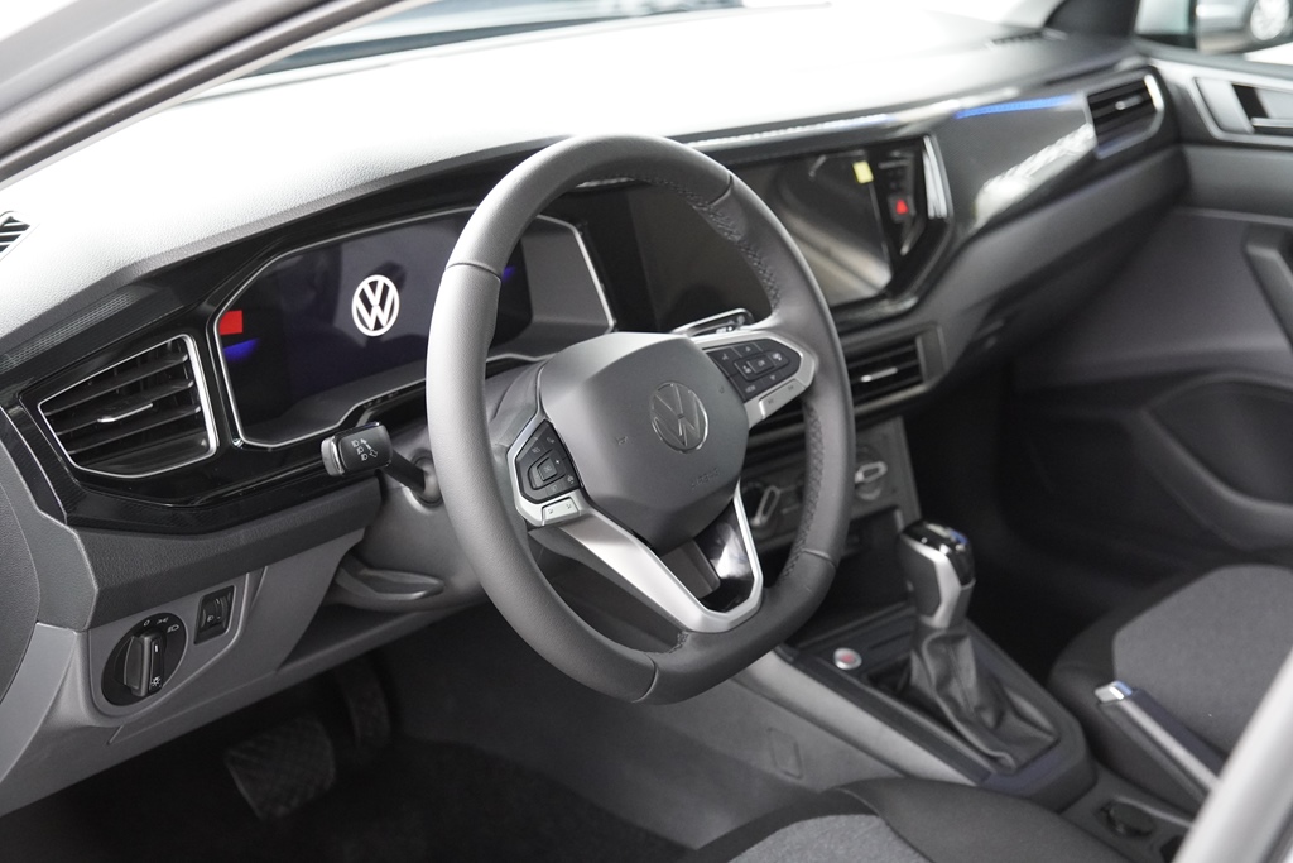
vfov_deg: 25.1
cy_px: 432
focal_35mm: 54
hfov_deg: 36.9
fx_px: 1940
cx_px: 646
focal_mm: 36
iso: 3200
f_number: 2.8
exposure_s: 1/160
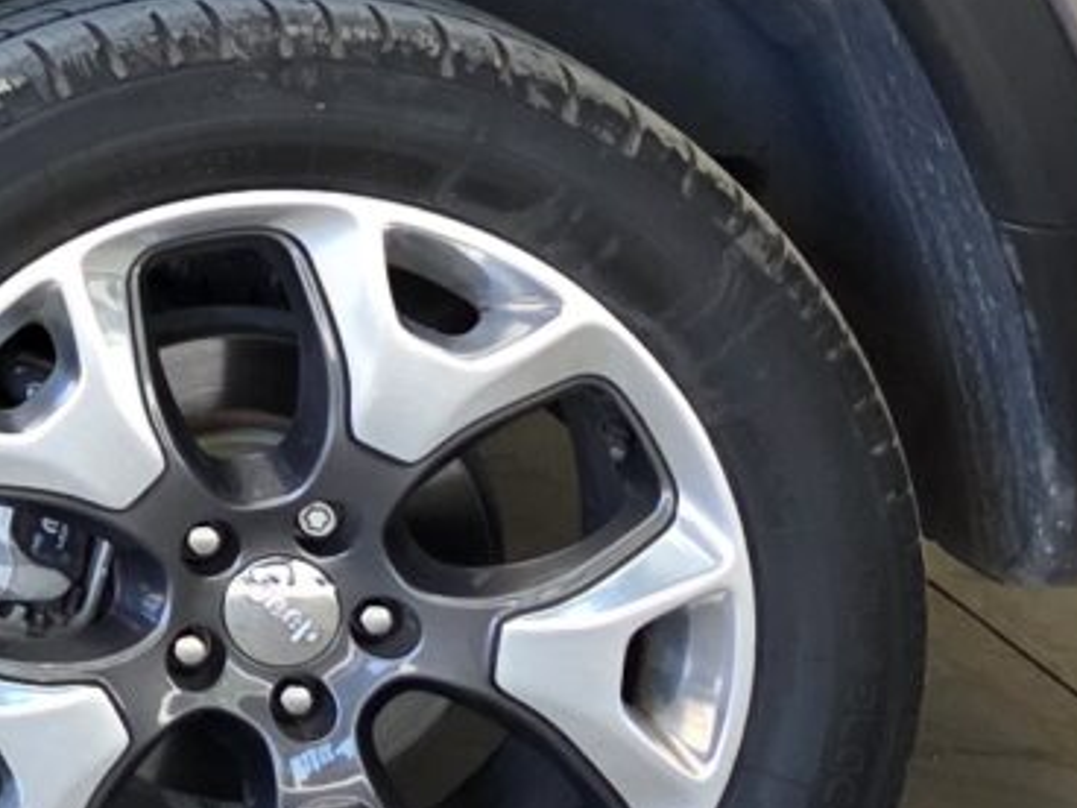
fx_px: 4978
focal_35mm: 160
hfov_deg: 10.0
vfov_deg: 8.8
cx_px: -1876
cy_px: -720
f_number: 1.7
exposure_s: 1/180
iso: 125
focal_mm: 6.3
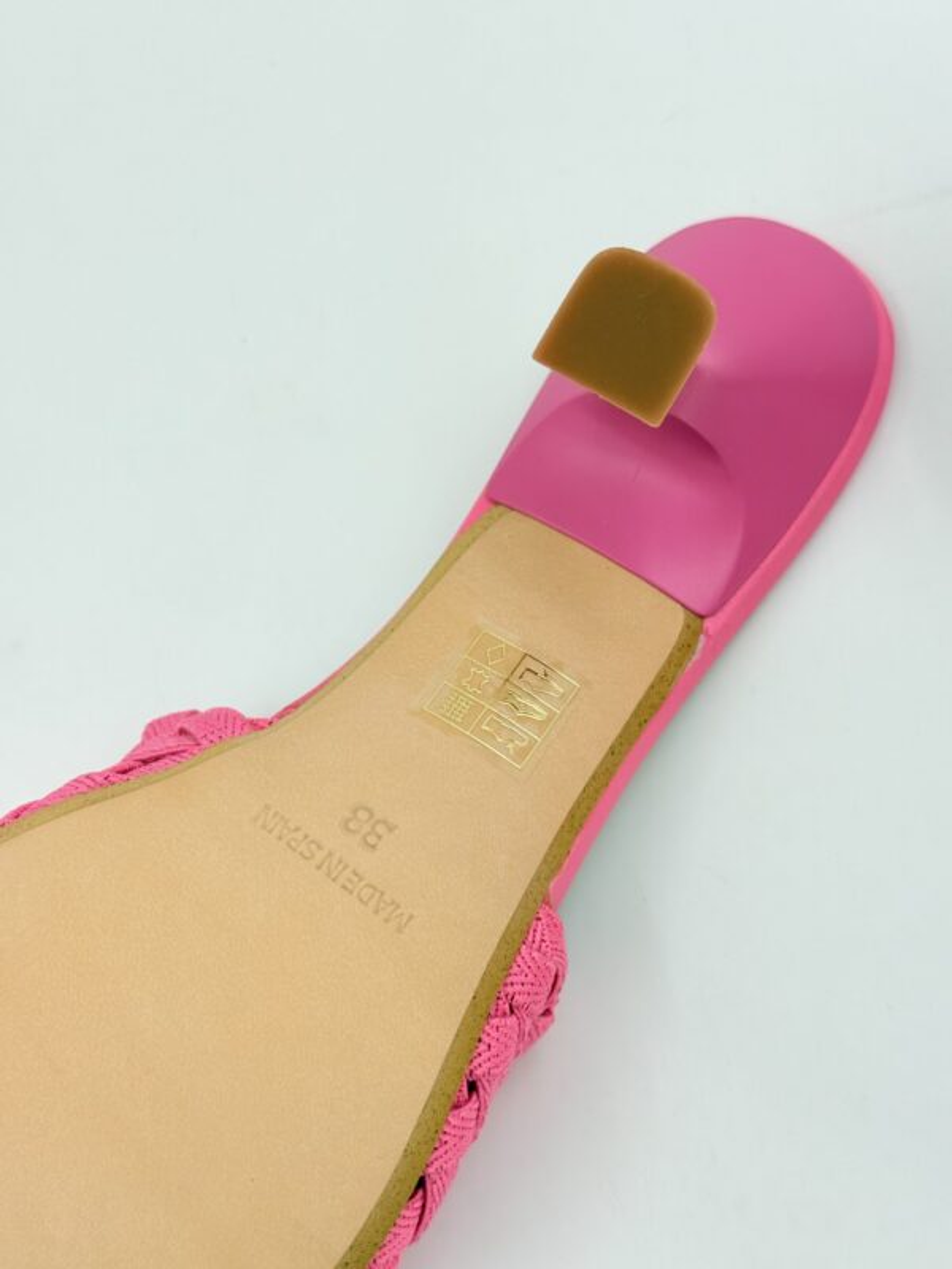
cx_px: 476
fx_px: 1760
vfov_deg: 39.7
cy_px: 634
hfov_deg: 30.3
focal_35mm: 48
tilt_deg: -63.9
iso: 100
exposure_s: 1/1642
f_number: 1.78
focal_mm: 6.76
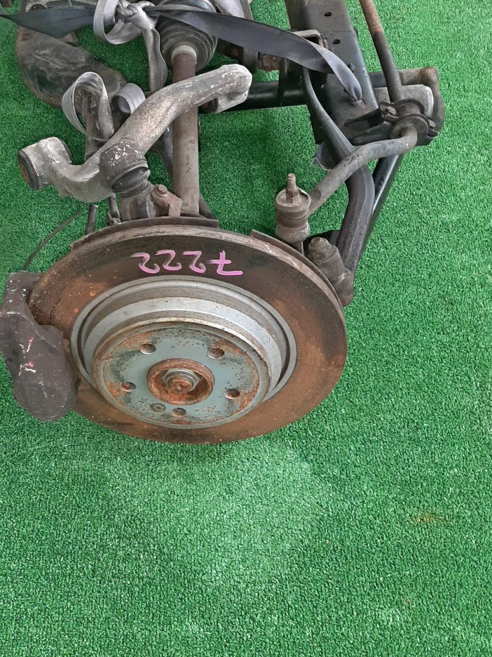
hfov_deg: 35.5
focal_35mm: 40
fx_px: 758
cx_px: 154
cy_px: 325
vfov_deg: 46.8
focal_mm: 3.93
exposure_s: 1/50
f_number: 1.7
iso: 169
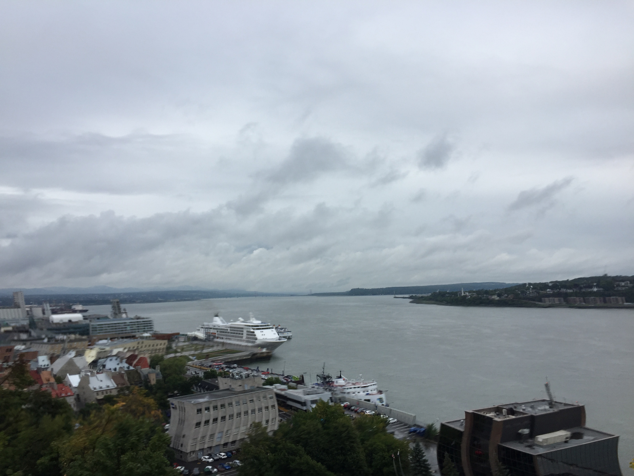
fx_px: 531
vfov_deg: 48.2
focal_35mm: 29
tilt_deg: +6.4
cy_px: 238
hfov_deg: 61.7
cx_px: 317
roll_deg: +1.7
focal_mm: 4.15
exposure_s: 1/1799
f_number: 2.2
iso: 32
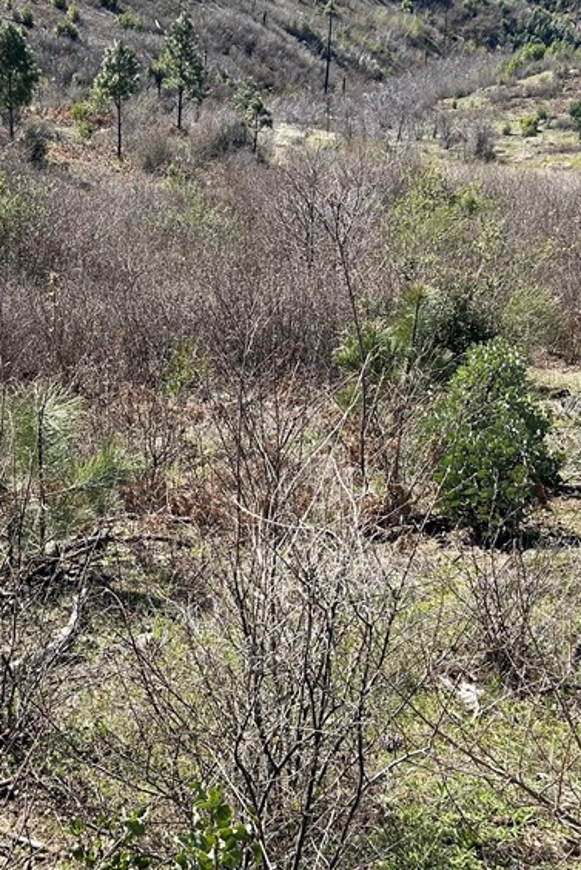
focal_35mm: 49
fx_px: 1185
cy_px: 473
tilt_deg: -26.8
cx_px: 176
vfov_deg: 40.3
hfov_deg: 27.3
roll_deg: -1.5
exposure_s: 1/1597
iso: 50
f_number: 1.5
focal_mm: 5.7
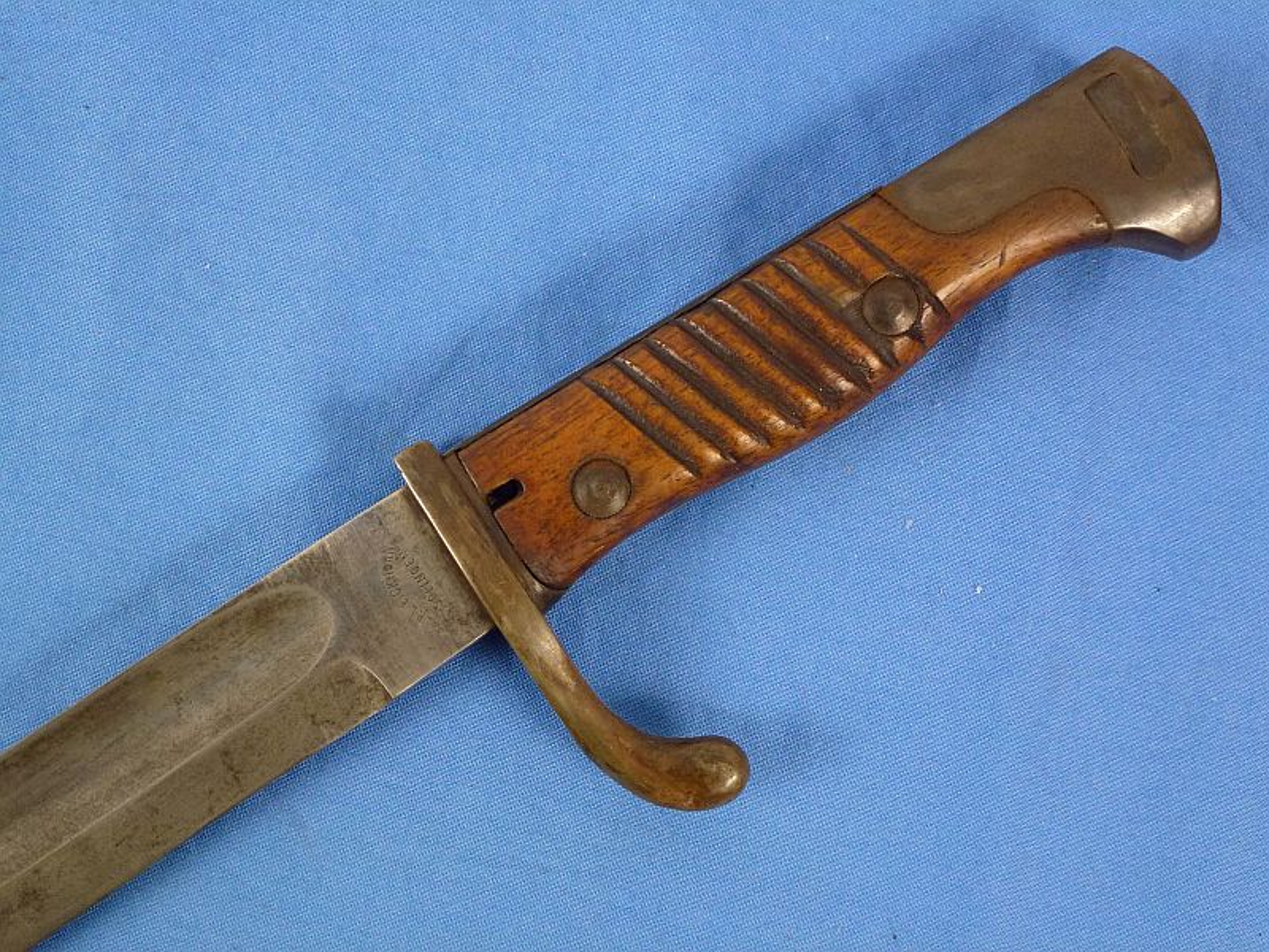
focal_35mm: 49
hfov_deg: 38.9
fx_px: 1796
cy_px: 476
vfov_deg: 29.7
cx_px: 634
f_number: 4.1
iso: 320
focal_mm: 8.7
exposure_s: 1/80
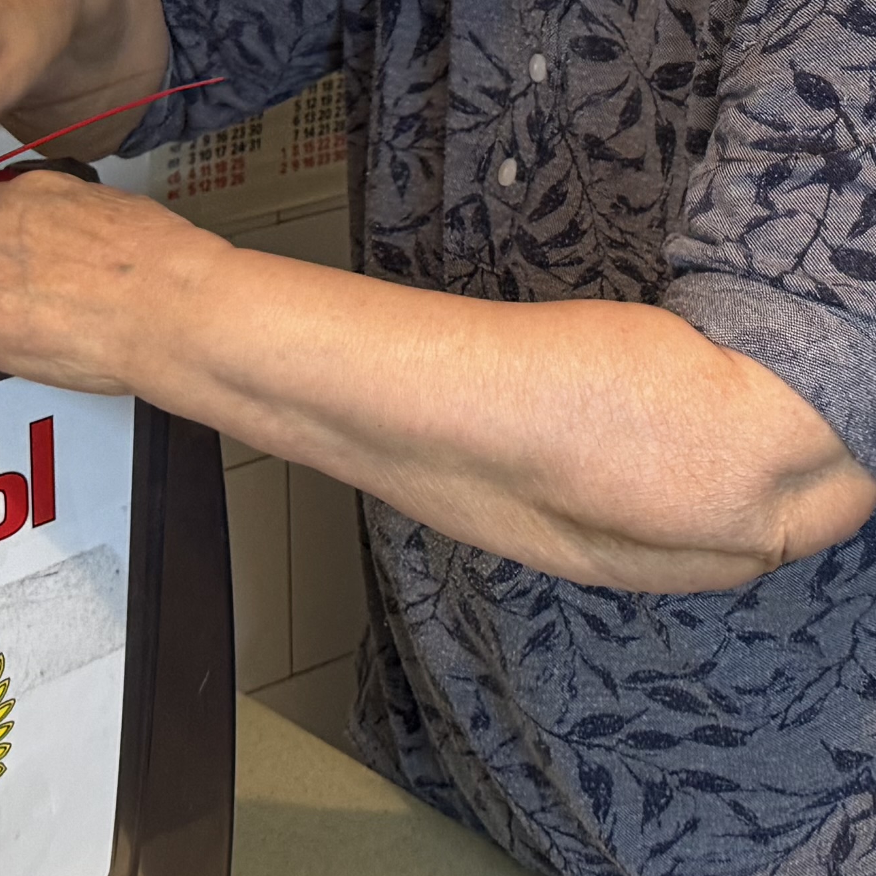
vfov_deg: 17.7
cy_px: -257
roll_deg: -0.3
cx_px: 843
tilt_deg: -8.5
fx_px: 2634
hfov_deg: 18.5
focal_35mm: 92
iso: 250
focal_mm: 6.76
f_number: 1.78
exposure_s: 1/50
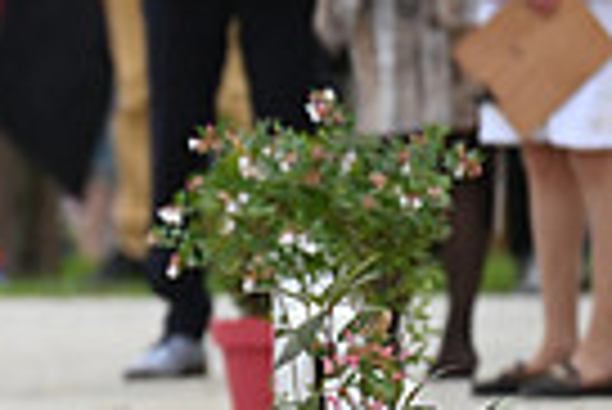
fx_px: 29050
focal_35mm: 1707
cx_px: -598
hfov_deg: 1.2
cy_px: -16
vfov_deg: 0.8
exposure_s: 1/1600
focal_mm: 400
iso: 500
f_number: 5.6
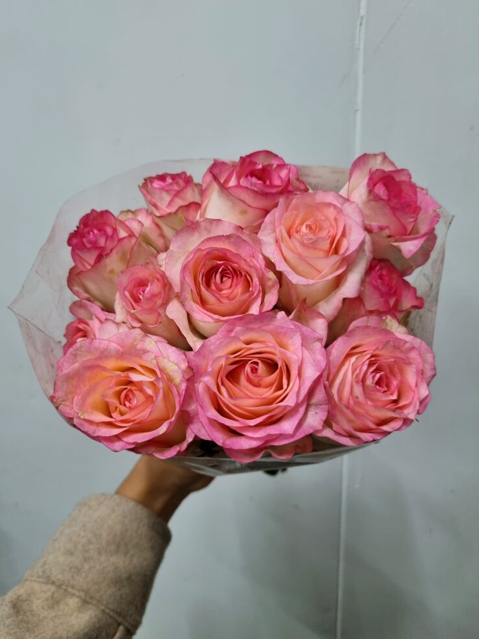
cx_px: 239
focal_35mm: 27
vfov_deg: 65.3
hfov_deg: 51.4
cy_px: 322
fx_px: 498
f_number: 1.8
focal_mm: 5.4
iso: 250
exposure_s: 1/120
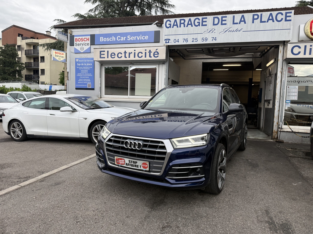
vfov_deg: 56.8
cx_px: 156
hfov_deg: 71.6
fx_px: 217
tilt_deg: -4.0
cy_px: 117
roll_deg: -1.8
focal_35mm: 24
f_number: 1.78
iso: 100
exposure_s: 1/504
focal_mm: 6.76
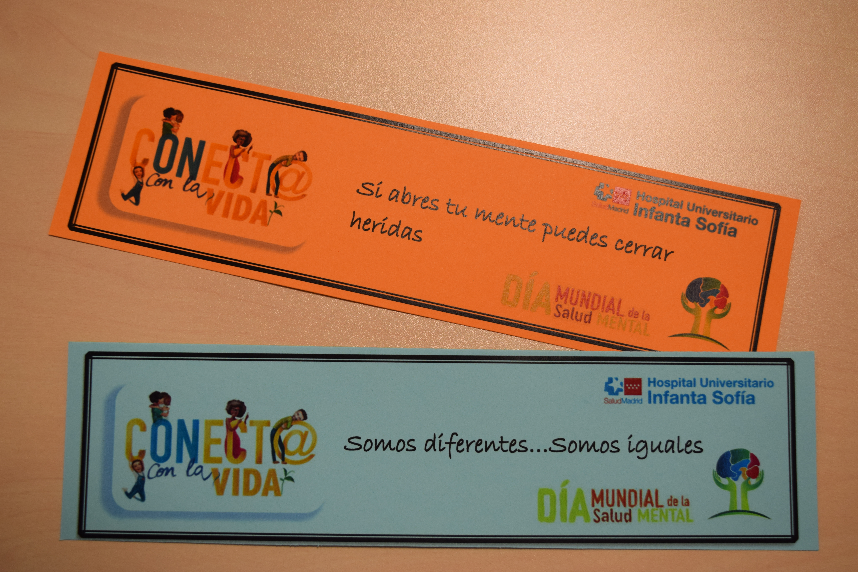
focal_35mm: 44
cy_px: 286
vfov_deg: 30.8
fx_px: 1037
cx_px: 429
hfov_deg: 45.0
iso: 400
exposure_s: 1/125
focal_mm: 29
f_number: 5.6
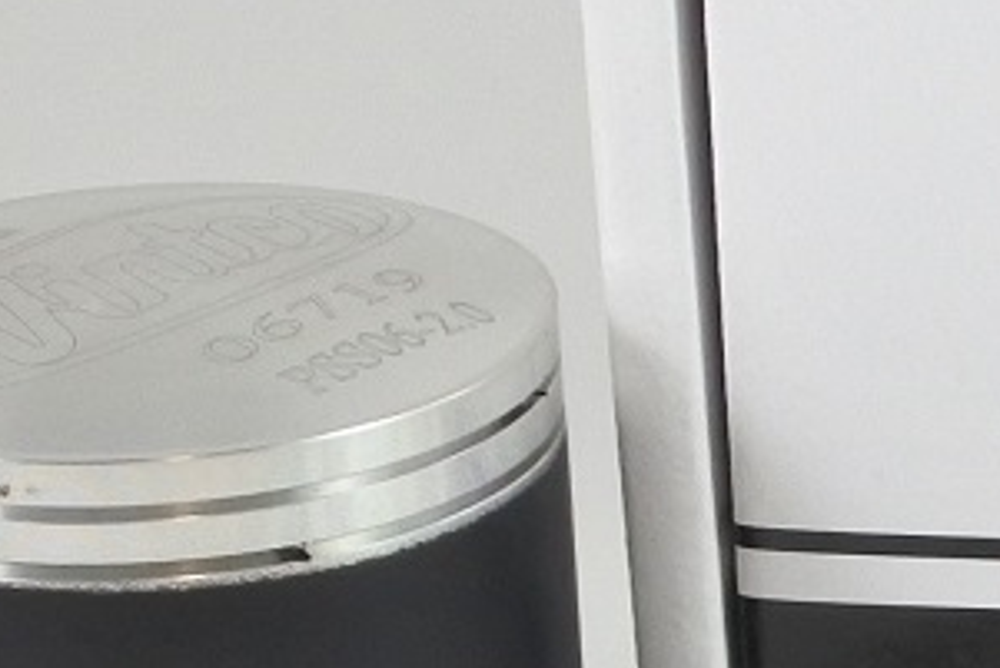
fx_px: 6781
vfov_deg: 5.6
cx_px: 1887
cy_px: 558
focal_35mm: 244
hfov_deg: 8.1
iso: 500
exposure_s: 1/125
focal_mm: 14.7
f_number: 4.2
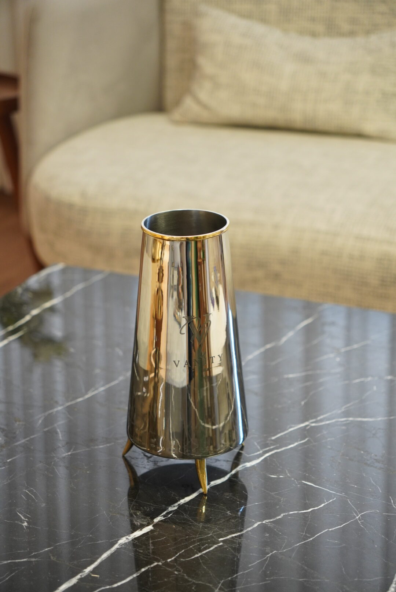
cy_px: 296
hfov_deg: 18.2
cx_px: 198
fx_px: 1235
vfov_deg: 27.0
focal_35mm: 75
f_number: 2.8
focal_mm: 50
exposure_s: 1/125
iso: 800
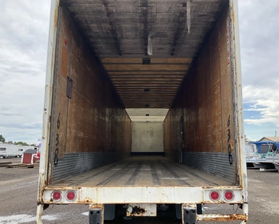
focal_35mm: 31
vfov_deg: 47.1
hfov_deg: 57.1
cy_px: 110
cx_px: 151
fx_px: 256
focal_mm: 3
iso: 25
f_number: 1.8
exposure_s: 1/627
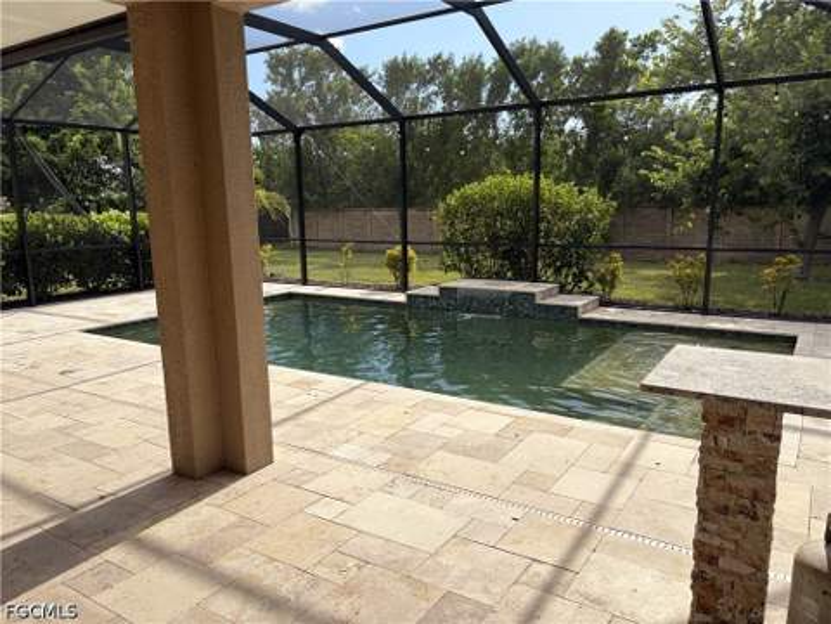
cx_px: 416
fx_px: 624
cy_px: 312
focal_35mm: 26
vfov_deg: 53.1
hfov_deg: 67.3
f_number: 1.6
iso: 50
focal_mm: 5.96
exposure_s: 1/2208
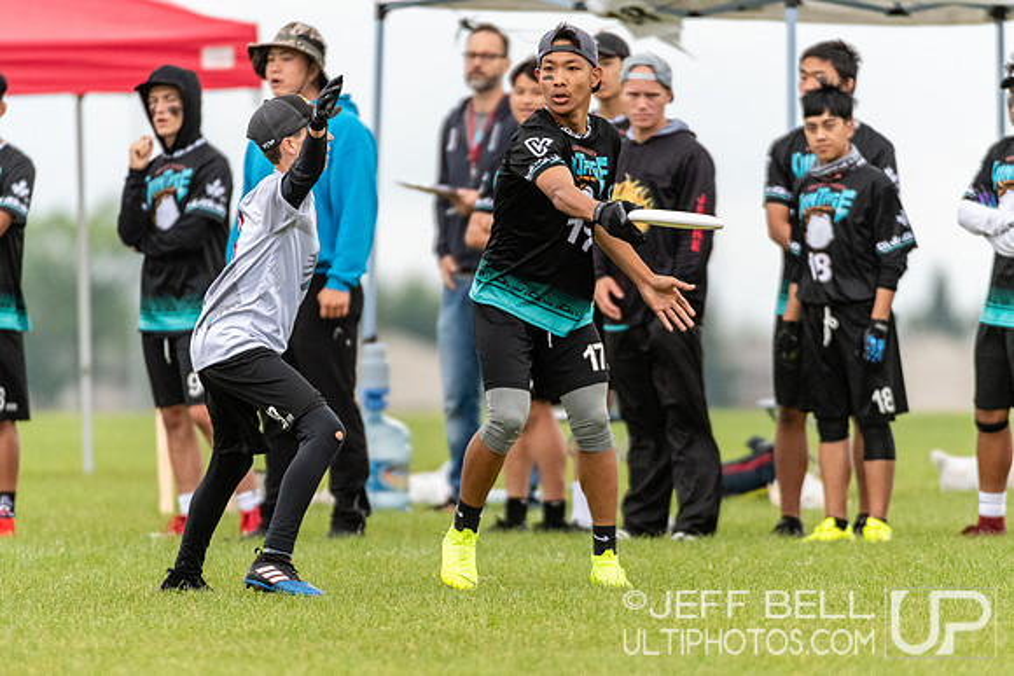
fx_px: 16903
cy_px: 338
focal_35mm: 600
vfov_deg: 2.3
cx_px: 507
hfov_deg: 3.4
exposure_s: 1/2000
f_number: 4
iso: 2800
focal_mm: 400
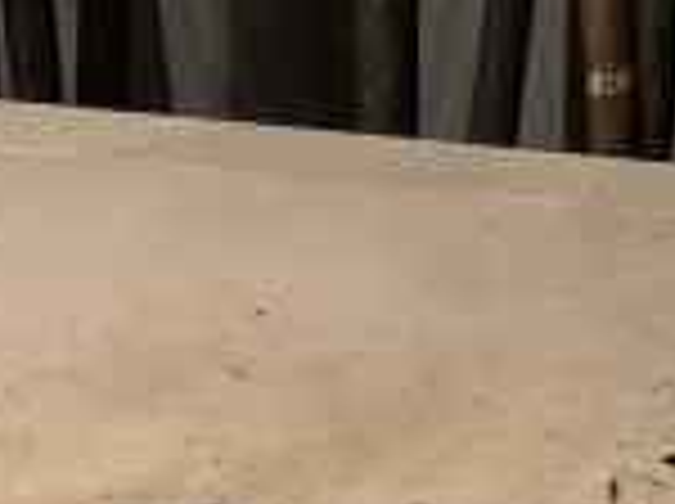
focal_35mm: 139
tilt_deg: -2.5
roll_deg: -1.5
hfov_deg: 12.8
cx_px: 1264
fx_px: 2706
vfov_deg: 9.5
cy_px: -675
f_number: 1.8
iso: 400
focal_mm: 4.25
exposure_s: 1/32
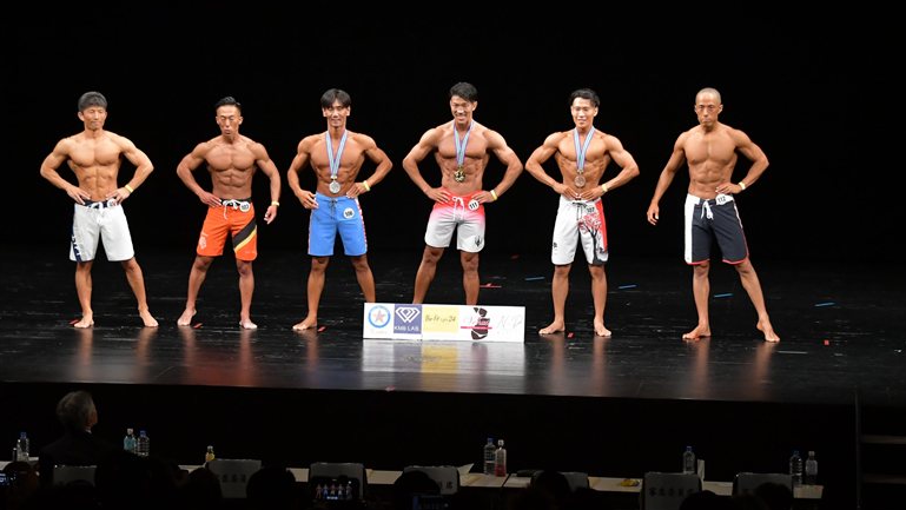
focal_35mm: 134
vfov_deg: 9.1
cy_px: 256
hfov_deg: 16.0
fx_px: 3220
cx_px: 455
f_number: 5.6
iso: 3200
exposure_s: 1/400
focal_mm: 85
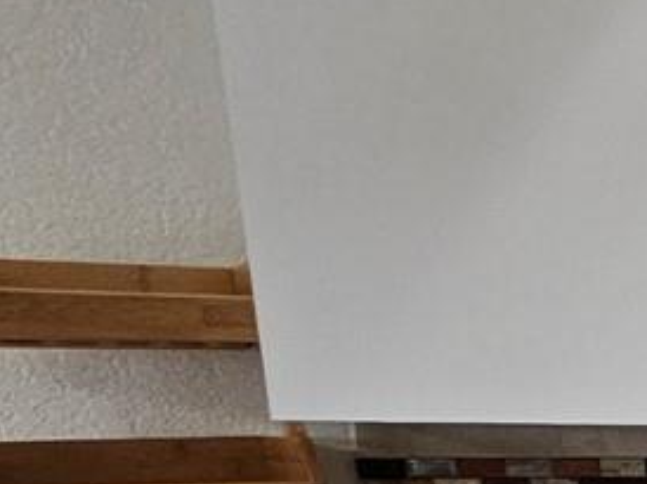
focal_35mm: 76
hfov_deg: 14.7
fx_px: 1419
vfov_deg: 17.8
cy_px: 671
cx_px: 1582
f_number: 2.2
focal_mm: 2.2
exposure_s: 1/60
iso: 100
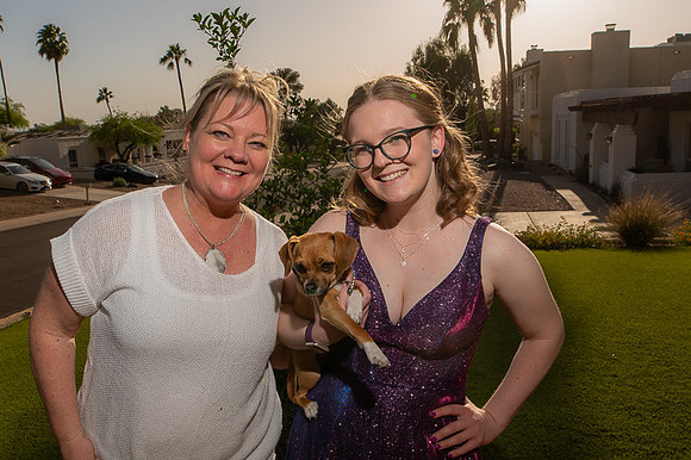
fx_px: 619
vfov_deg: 40.7
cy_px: 240
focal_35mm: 32
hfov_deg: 58.3
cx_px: 341
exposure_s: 1/200
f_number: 13
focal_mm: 20
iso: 100
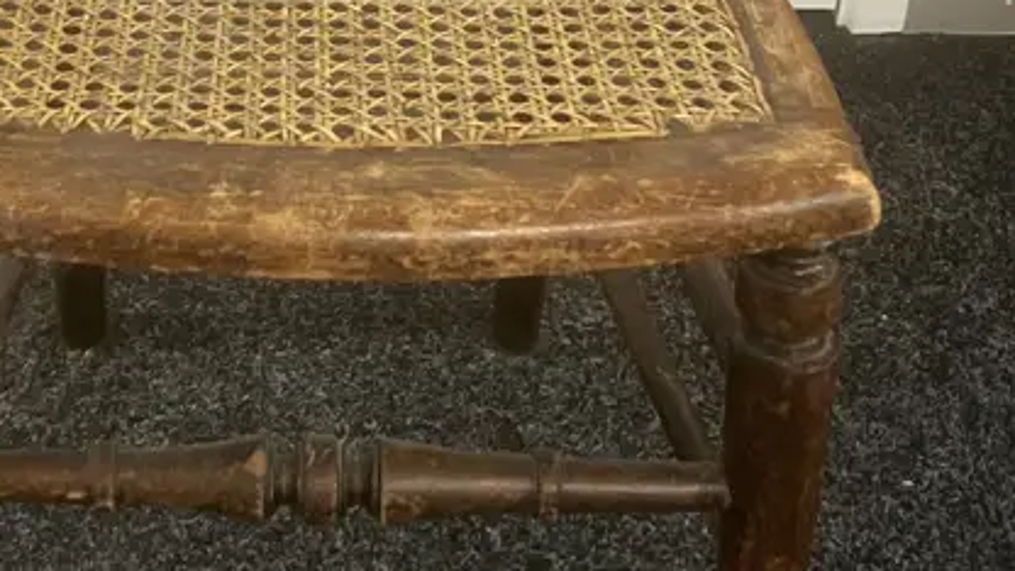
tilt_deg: -29.4
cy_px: -93
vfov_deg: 15.6
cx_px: 285
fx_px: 2019
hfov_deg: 27.9
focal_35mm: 75
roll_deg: -1.4
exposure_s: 1/50
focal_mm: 3.99
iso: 320
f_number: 1.8
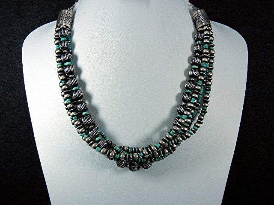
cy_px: 102
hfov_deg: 42.1
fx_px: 356
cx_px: 137
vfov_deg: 32.2
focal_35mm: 45
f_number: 3.8
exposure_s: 1/94.1
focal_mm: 8.1
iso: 160
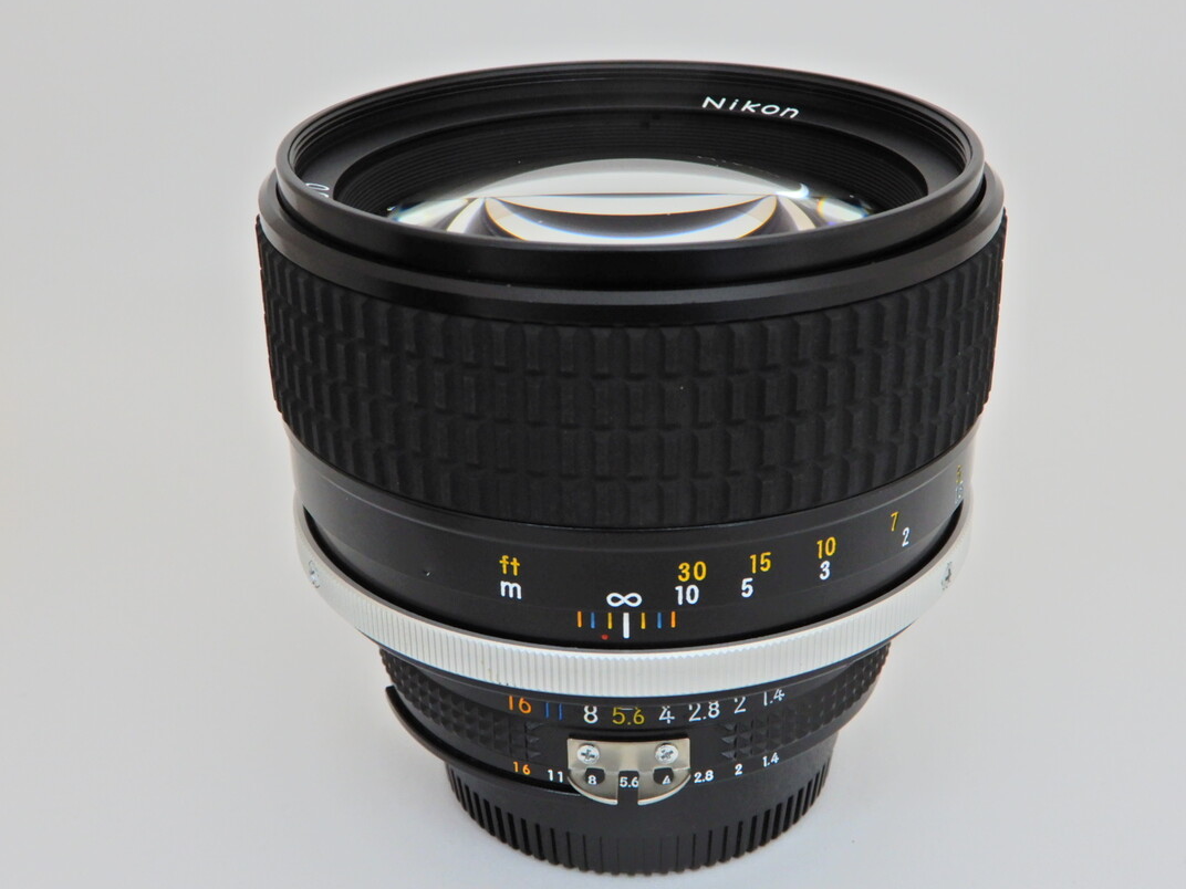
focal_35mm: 47
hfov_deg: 40.4
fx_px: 1610
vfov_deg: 30.9
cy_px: 449
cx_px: 646
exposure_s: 1/25
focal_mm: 7.5
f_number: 4.5
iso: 180
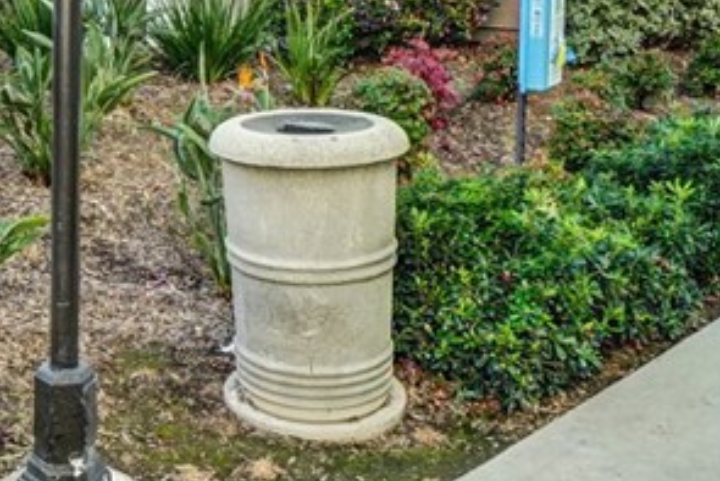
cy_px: -149
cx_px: 149
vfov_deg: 23.0
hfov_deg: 36.9
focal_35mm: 52
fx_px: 1040
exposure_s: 1/80
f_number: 9
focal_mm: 10
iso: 400
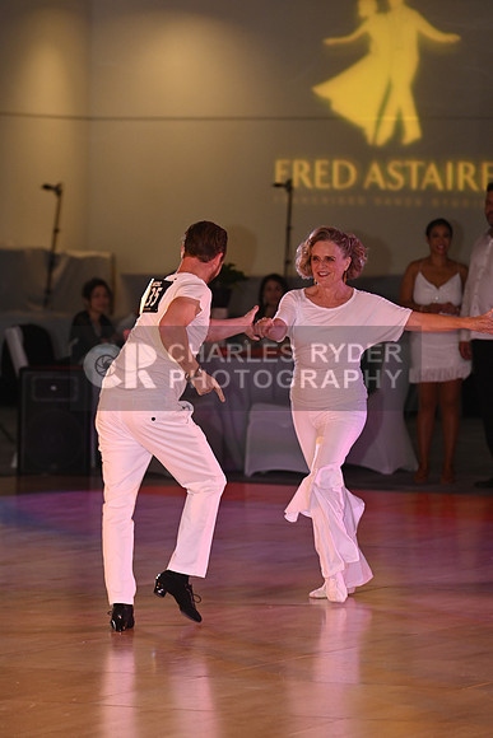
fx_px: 4106
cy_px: 369
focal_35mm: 200
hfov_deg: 6.9
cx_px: 246
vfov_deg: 10.3
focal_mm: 200
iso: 2000
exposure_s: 1/200
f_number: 5
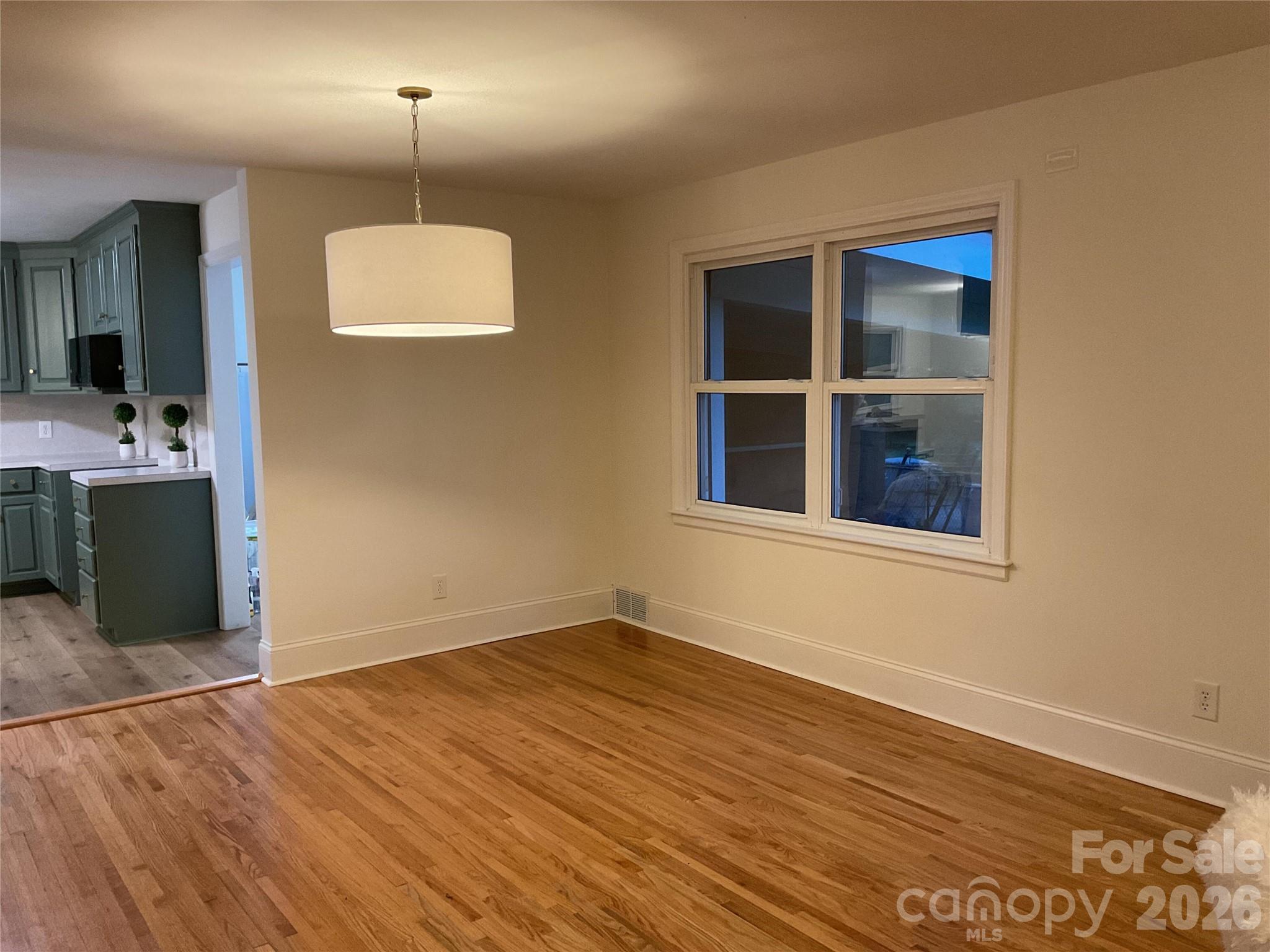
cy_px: 476
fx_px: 1064
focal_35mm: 29
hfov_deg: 61.7
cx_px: 635
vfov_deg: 48.2
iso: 200
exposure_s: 1/60
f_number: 1.8
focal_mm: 3
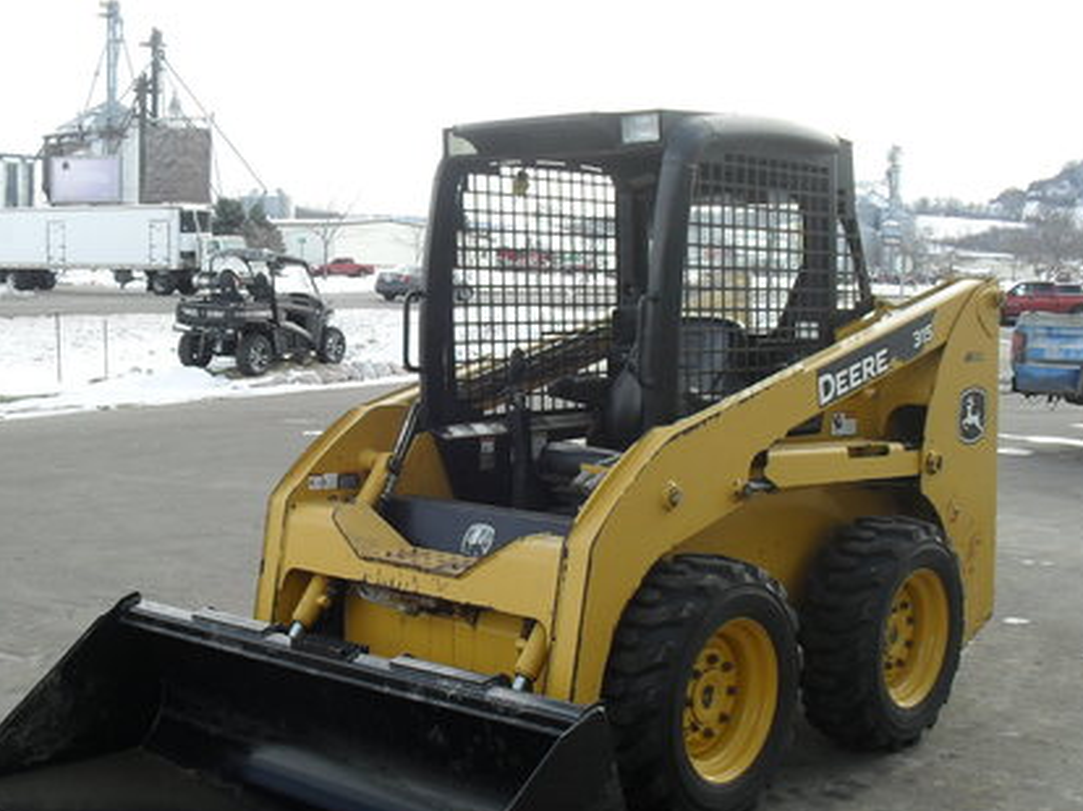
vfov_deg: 31.4
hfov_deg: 41.1
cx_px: 453
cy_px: 505
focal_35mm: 46
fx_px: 1438
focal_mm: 6.3
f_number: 3.2
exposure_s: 1/350
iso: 100
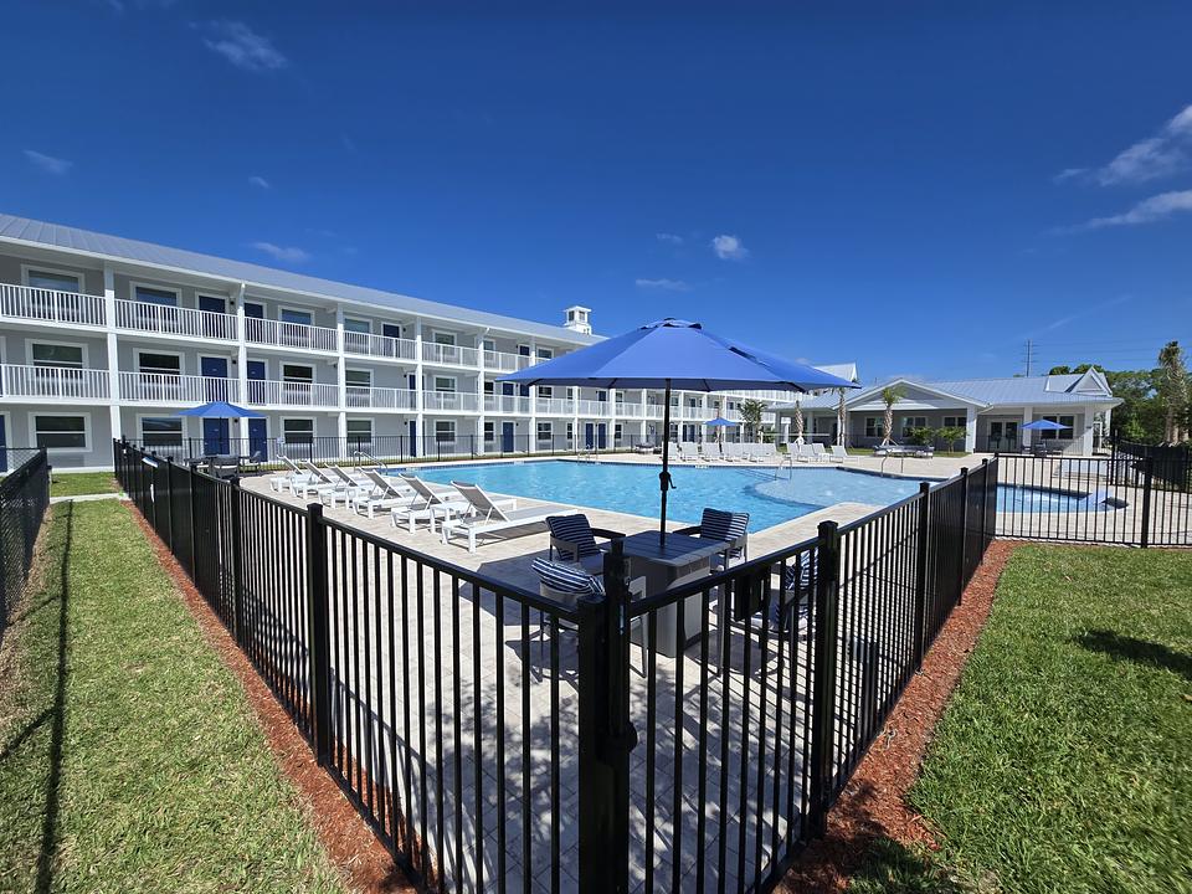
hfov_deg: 106.2
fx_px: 448
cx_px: 596
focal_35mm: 13
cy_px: 447
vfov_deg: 89.9
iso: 50
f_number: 2.2
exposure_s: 1/3363
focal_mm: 2.2
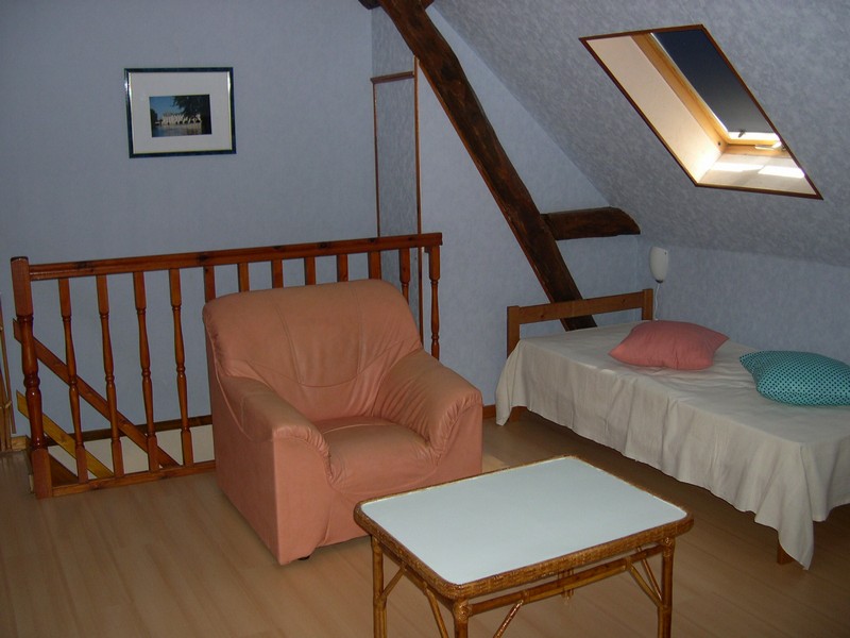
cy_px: 319
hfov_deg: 49.0
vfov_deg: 37.7
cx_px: 425
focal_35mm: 38
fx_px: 933
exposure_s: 1/60
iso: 128
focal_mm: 8
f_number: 2.8
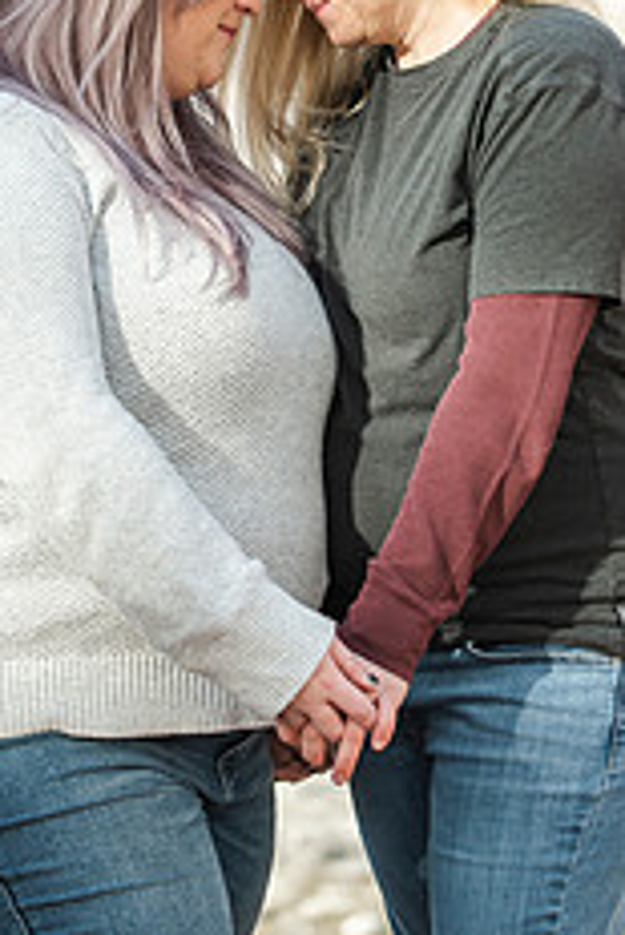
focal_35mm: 213
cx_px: 302
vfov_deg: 9.6
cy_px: 193
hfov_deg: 6.5
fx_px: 5538
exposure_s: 1/2000
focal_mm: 110
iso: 640
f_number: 3.2
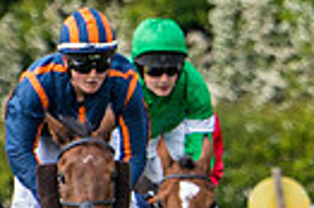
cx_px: 609
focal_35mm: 1764
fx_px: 15367
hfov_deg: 1.2
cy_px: 260
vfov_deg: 0.8
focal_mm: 200
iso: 400
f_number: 4
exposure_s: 1/1250
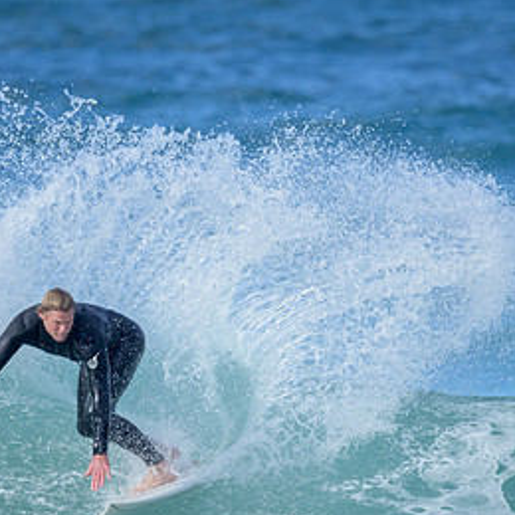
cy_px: 367
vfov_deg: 1.2
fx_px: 25500
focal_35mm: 1515
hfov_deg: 1.2
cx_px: 188
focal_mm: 800
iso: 560
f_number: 6.3
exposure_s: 1/2500
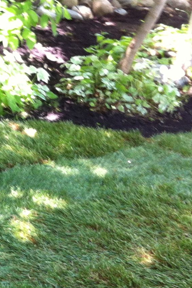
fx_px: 880
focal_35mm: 110
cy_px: 170
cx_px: -208
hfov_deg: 11.1
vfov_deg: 18.6
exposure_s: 1/20
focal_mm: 3.85
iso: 80
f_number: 2.8
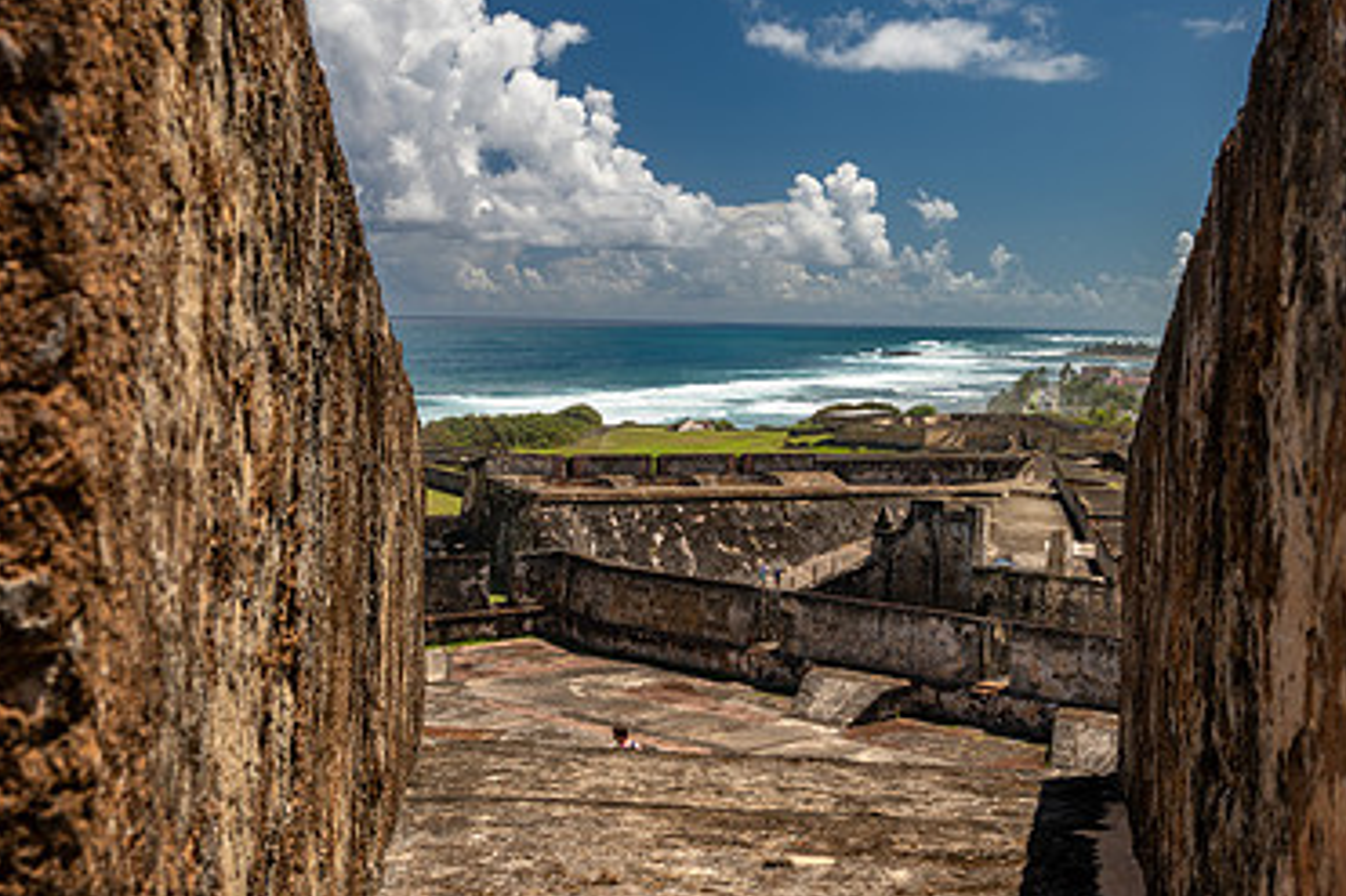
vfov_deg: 31.1
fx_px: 1607
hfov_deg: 45.2
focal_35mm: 43
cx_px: 820
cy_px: 386
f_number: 8
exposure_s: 1/125
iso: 90
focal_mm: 27.5
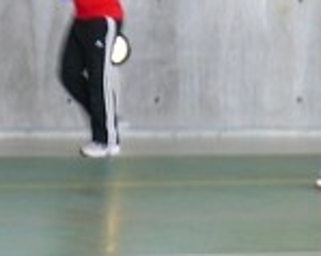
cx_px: 347
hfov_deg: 4.3
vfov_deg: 3.4
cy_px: 8
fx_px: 4291
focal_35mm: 452
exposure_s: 1/25
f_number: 3.3
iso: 200
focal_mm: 27.4
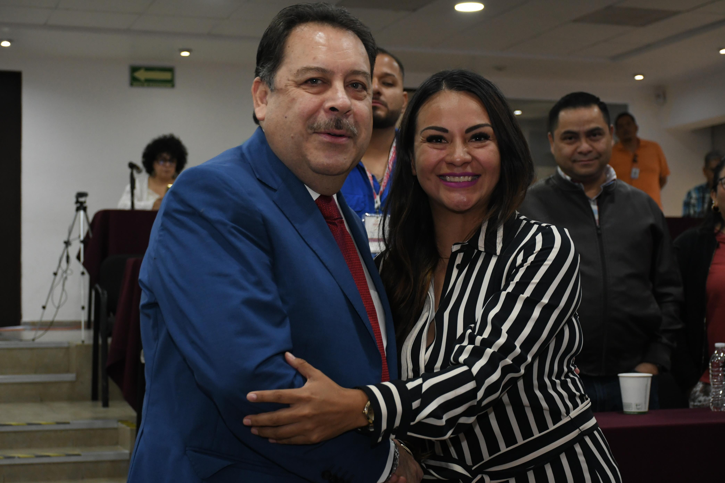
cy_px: 242
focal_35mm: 67
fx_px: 1349
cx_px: 362
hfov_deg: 30.1
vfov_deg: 20.3
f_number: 5
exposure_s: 1/100
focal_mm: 45
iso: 2000
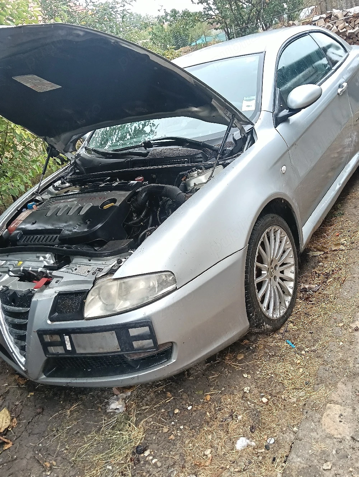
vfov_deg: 58.3
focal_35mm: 31
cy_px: 238
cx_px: 180
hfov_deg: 45.5
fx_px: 428
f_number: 1.8
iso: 64
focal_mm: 3.98
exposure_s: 1/101
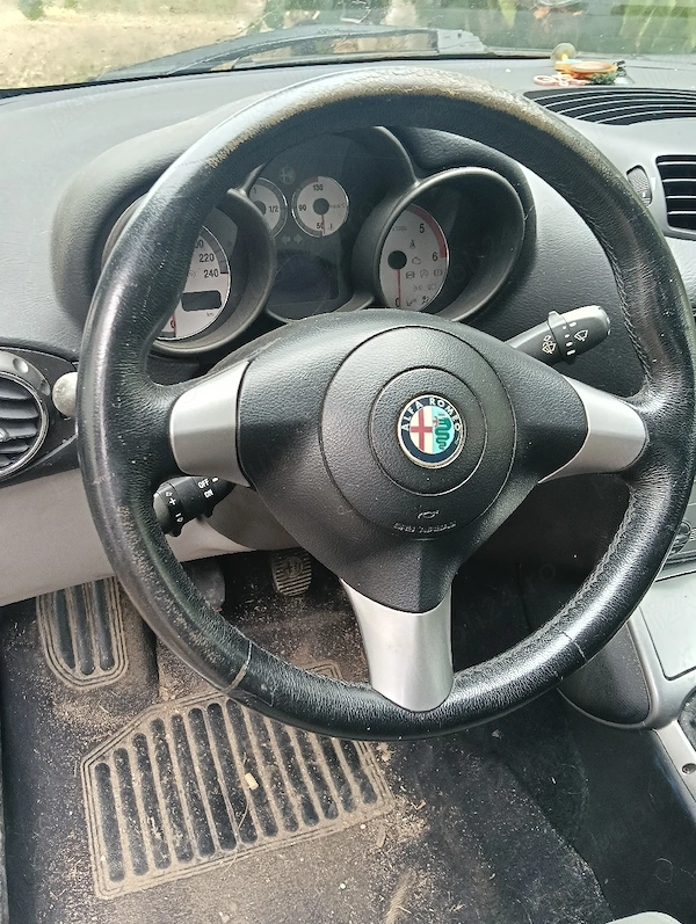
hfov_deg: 45.5
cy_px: 462
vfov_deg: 58.3
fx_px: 829
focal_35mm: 31
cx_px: 348
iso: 125
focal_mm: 3.98
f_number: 1.8
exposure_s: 1/33.3
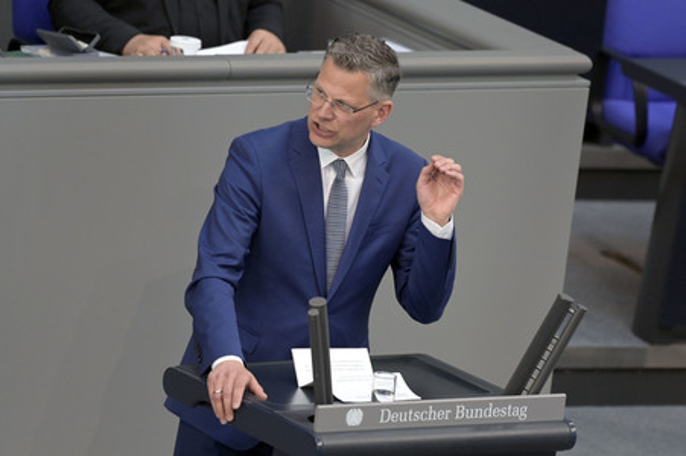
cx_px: 343
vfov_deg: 3.8
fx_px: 6855
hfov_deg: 5.7
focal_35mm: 360
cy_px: 228
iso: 8000
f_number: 5.6
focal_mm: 360
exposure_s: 1/500
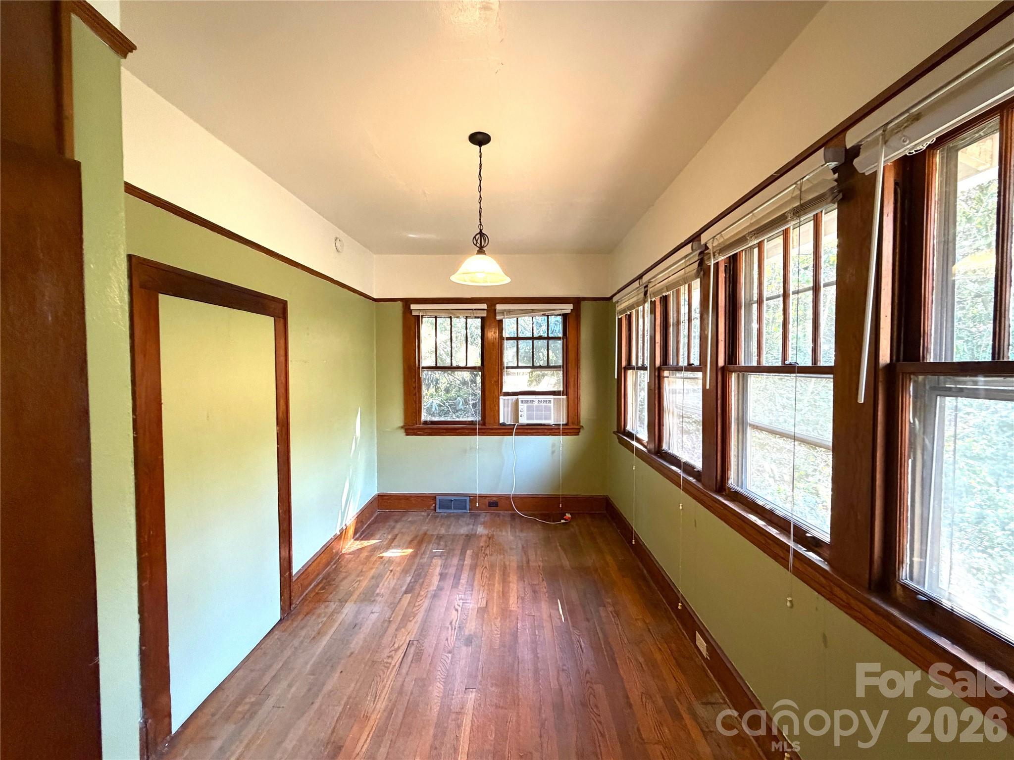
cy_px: 380
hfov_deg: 102.1
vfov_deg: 85.7
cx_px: 507
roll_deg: -0.7
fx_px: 410
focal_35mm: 14
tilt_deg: -1.2
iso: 400
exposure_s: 1/60
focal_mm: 2.22
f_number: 2.2
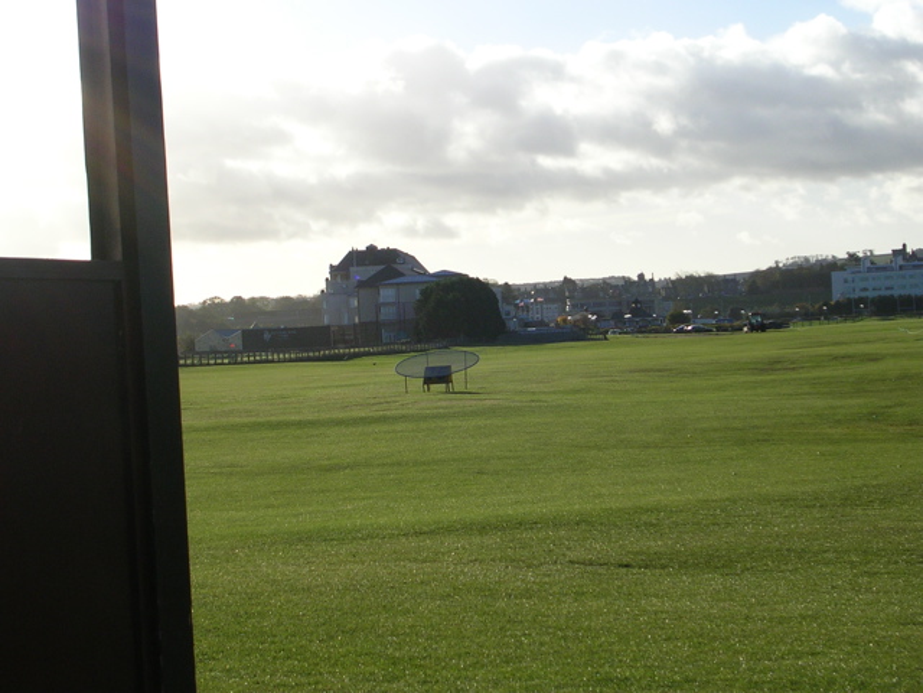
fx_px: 2026
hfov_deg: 25.7
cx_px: 462
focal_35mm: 76
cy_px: 346
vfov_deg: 19.4
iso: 71
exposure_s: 1/900
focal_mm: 11.5
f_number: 3.9
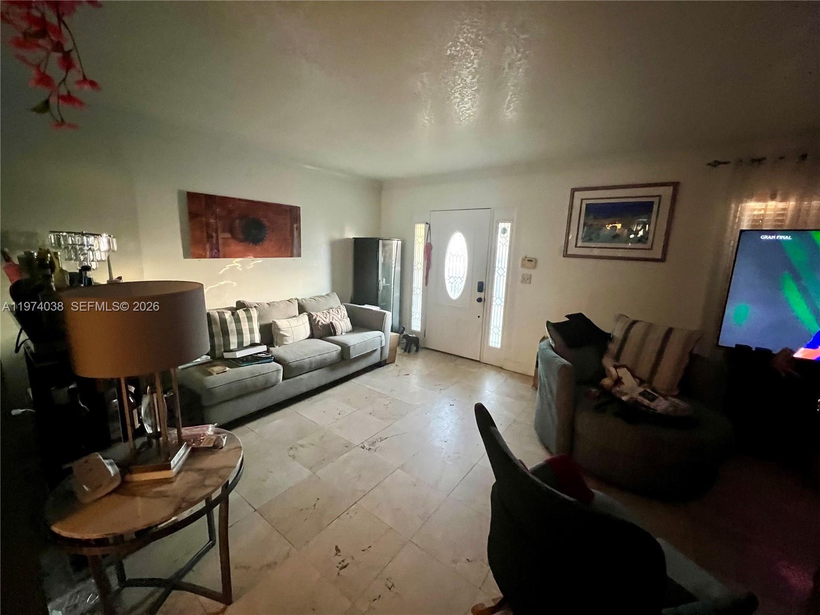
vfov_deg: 89.9
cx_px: 410
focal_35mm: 13
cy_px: 308
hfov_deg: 106.2
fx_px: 308
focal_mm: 1.57
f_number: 1.8
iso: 800
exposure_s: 1/60
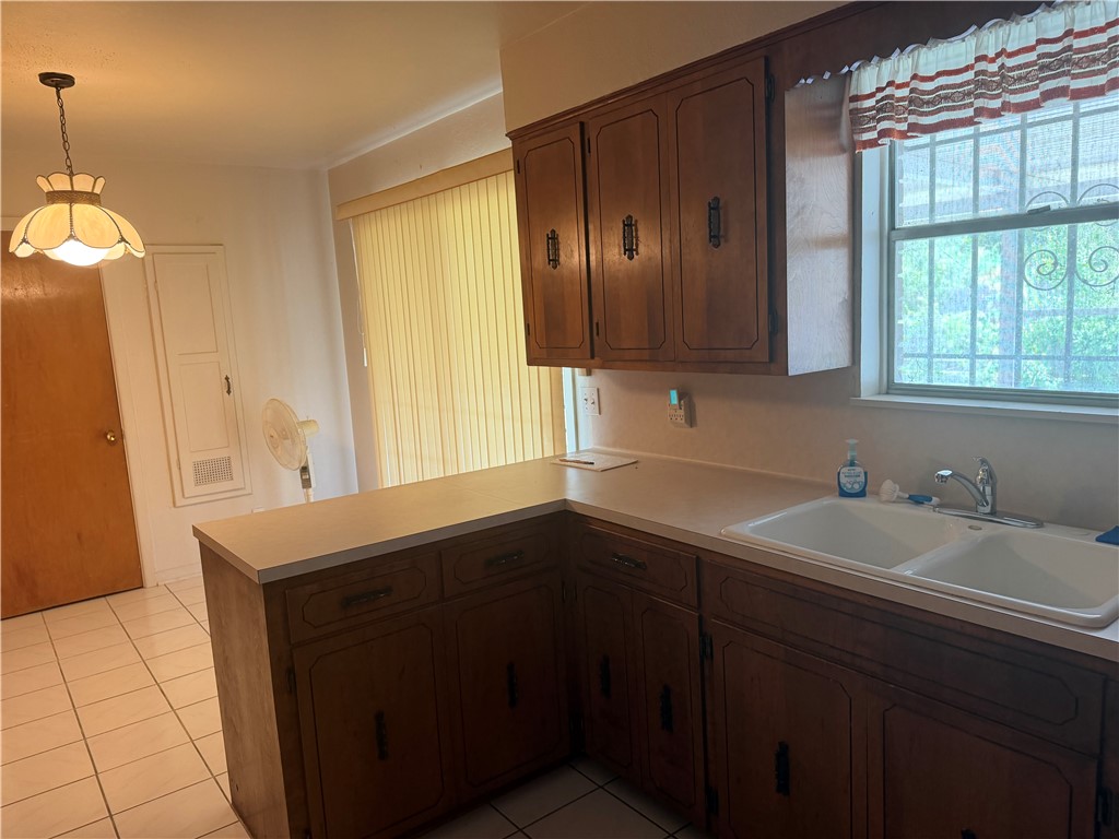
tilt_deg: -6.9
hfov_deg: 71.6
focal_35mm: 24
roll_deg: +3.9
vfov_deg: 56.8
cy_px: 420
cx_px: 560
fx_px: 776
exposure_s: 1/60
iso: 250
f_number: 1.78
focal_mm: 6.76
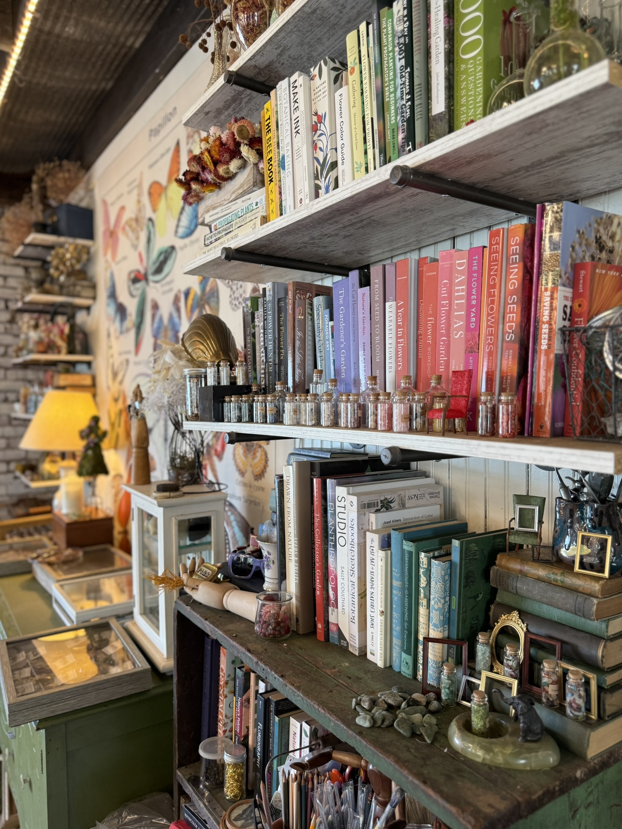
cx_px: 311
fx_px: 575
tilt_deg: -0.4
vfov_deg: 71.6
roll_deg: -0.5
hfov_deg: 56.8
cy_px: 414
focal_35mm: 24
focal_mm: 6.76
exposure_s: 1/120
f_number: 1.78
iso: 200
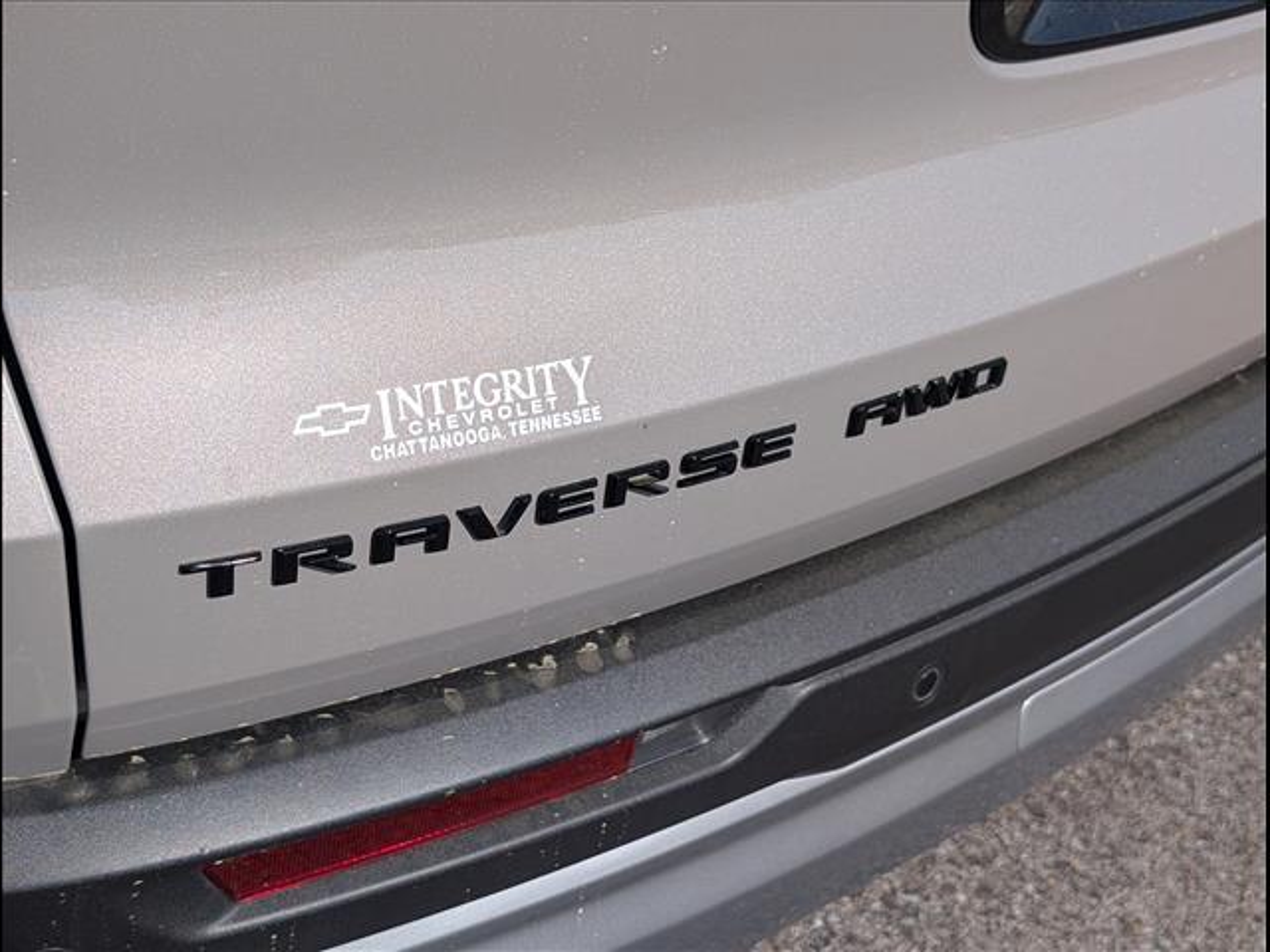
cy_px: 476
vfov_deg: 29.7
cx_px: 635
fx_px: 1798
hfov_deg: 38.9
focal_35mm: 49
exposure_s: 1/2000
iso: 20
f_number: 1.68
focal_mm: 6.9
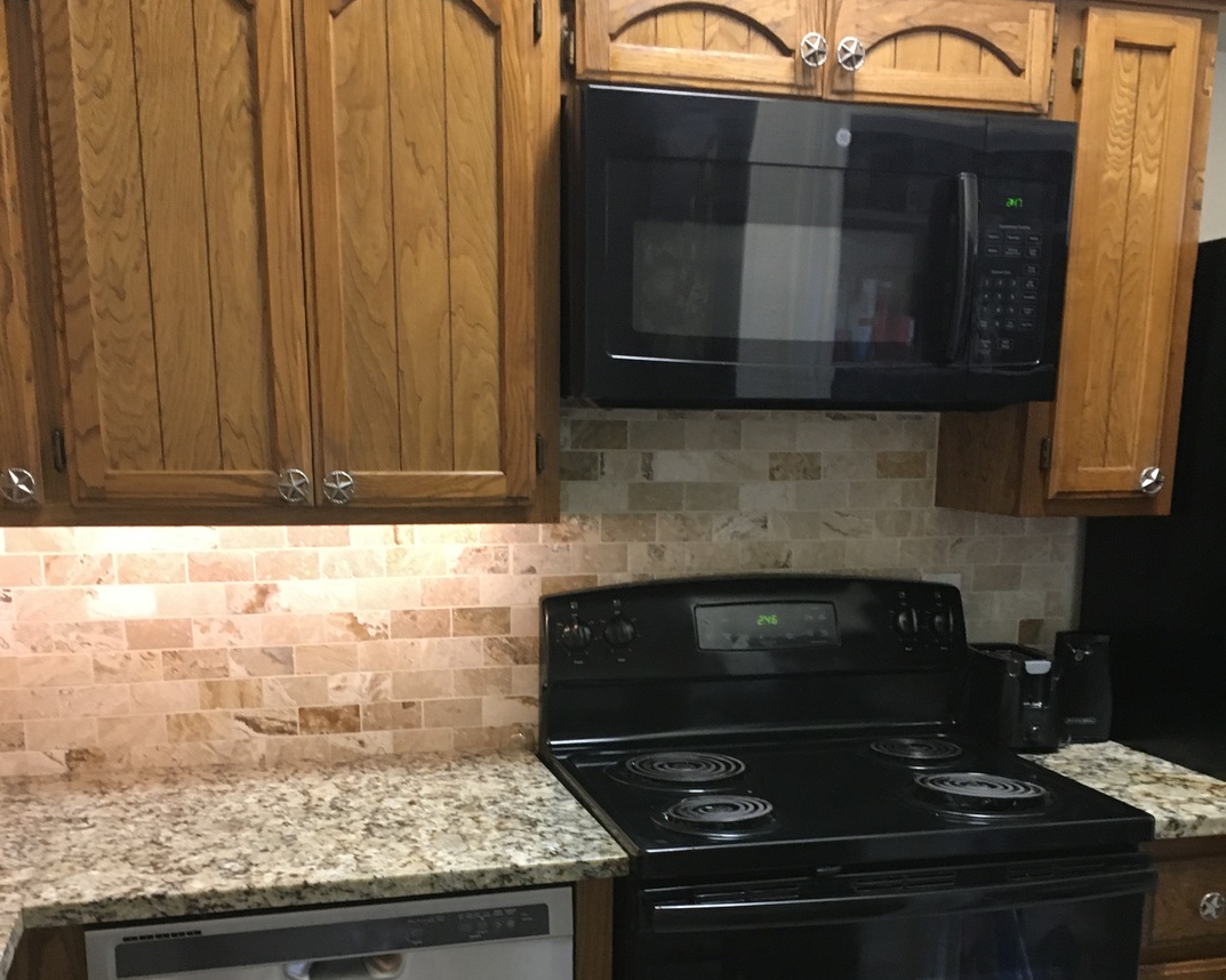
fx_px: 1379
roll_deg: +0.5
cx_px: 611
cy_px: 739
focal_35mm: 38
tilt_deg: -11.3
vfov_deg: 38.1
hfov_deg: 47.9
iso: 200
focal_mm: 4.15
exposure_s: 1/24
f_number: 2.2
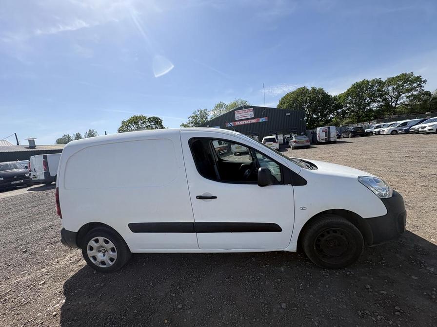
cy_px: 164
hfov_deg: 102.1
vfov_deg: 85.7
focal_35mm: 14
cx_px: 218
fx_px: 177
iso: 50
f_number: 2.2
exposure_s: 1/1709
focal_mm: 2.22
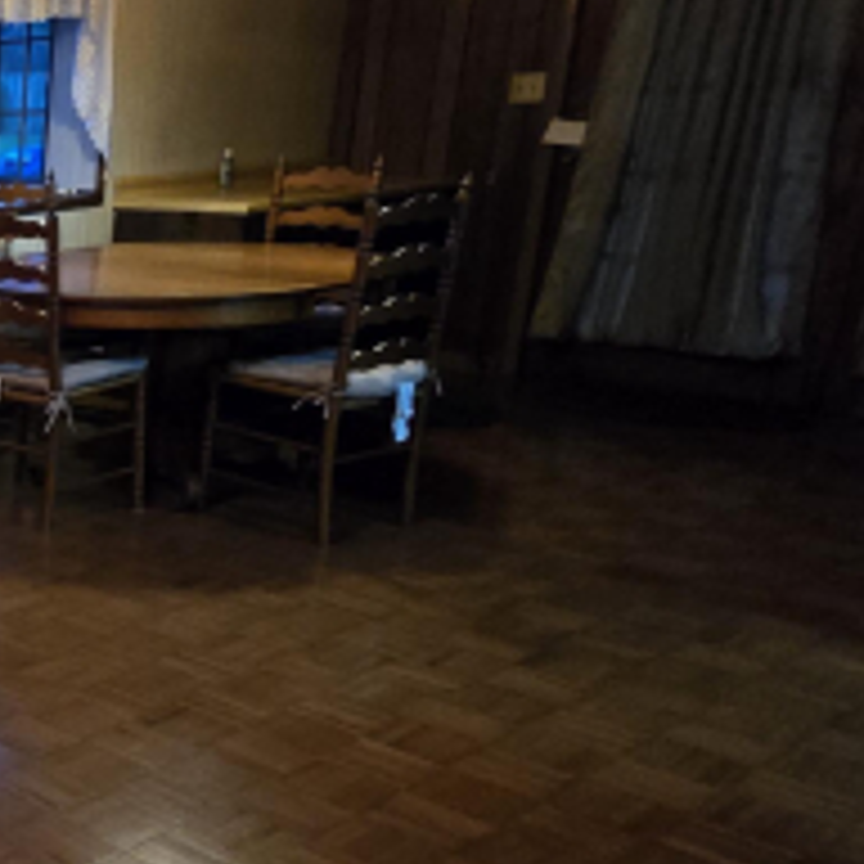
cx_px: -578
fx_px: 1130
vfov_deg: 41.9
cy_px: 450
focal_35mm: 40
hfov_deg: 24.8
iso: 1250
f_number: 2.2
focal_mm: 2.2
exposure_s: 1/30
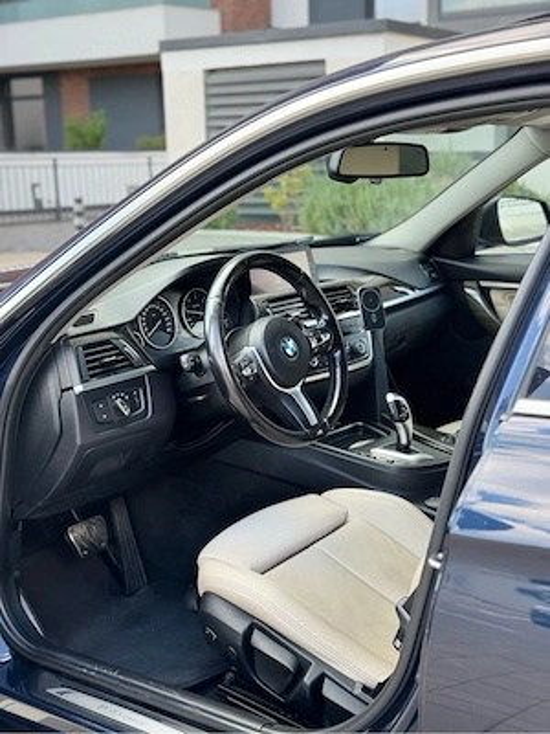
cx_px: 275
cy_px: 367
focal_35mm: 48
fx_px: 1017
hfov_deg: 30.3
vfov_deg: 39.7
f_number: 1.78
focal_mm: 6.76
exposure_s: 1/257
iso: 64
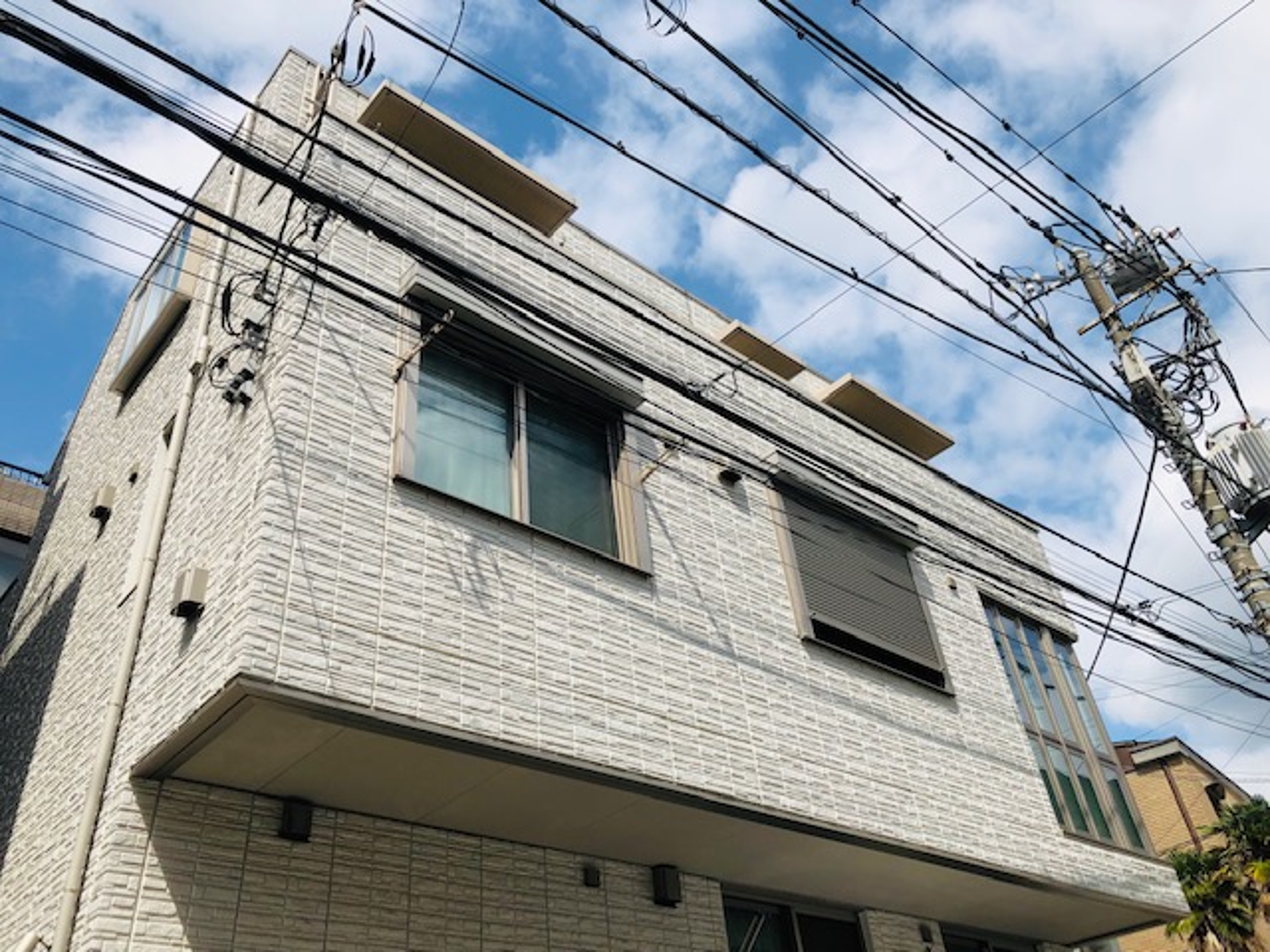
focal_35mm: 28
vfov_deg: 49.7
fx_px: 1027
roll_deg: +8.5
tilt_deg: +38.6
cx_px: 635
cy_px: 476
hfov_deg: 63.4
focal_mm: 3.99
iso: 20
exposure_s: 1/3205
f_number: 1.8
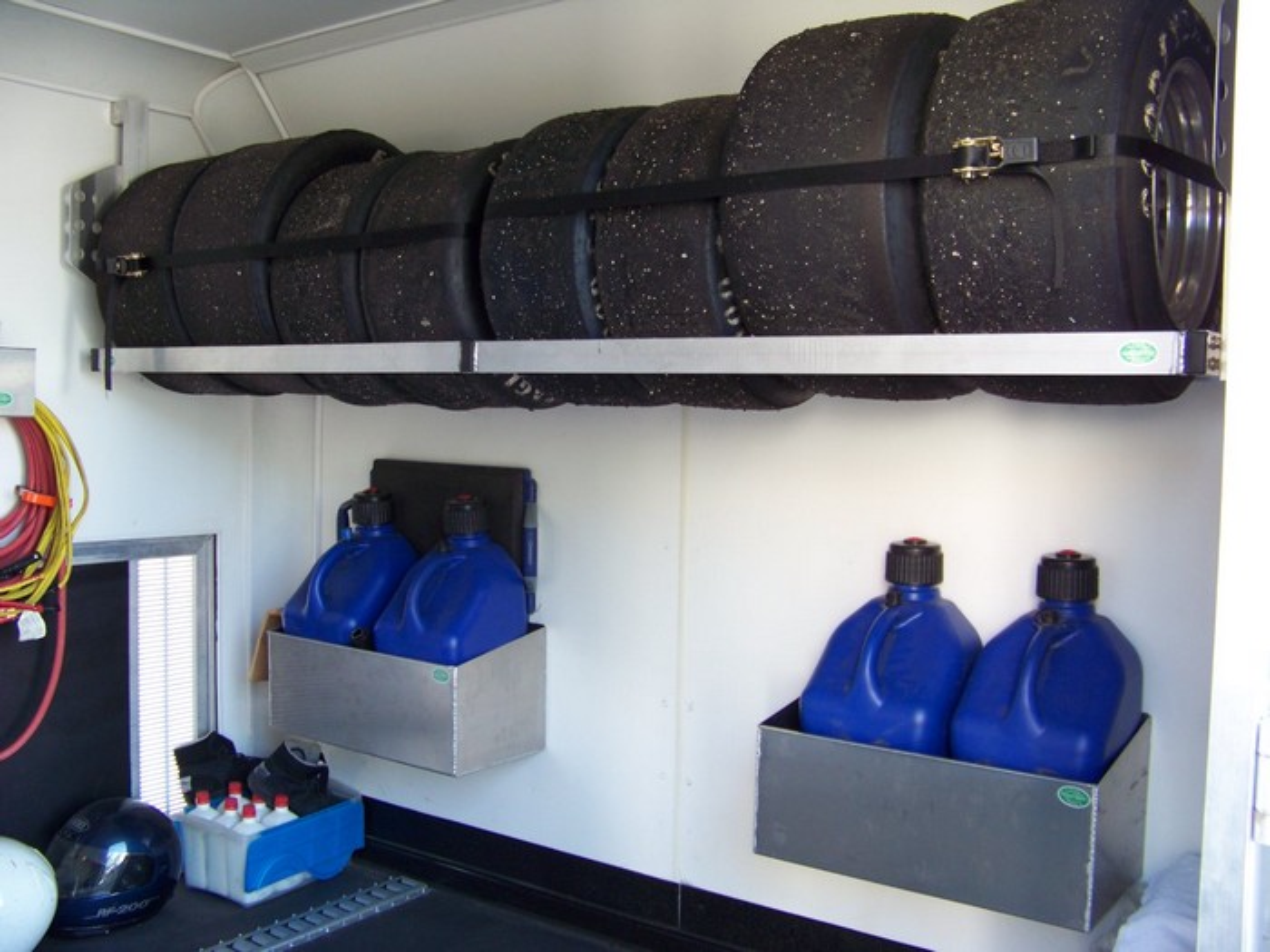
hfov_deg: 51.4
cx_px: 635
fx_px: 1321
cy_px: 476
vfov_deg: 39.7
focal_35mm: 36
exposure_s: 1/30
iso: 88
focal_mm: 5.85
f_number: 2.8
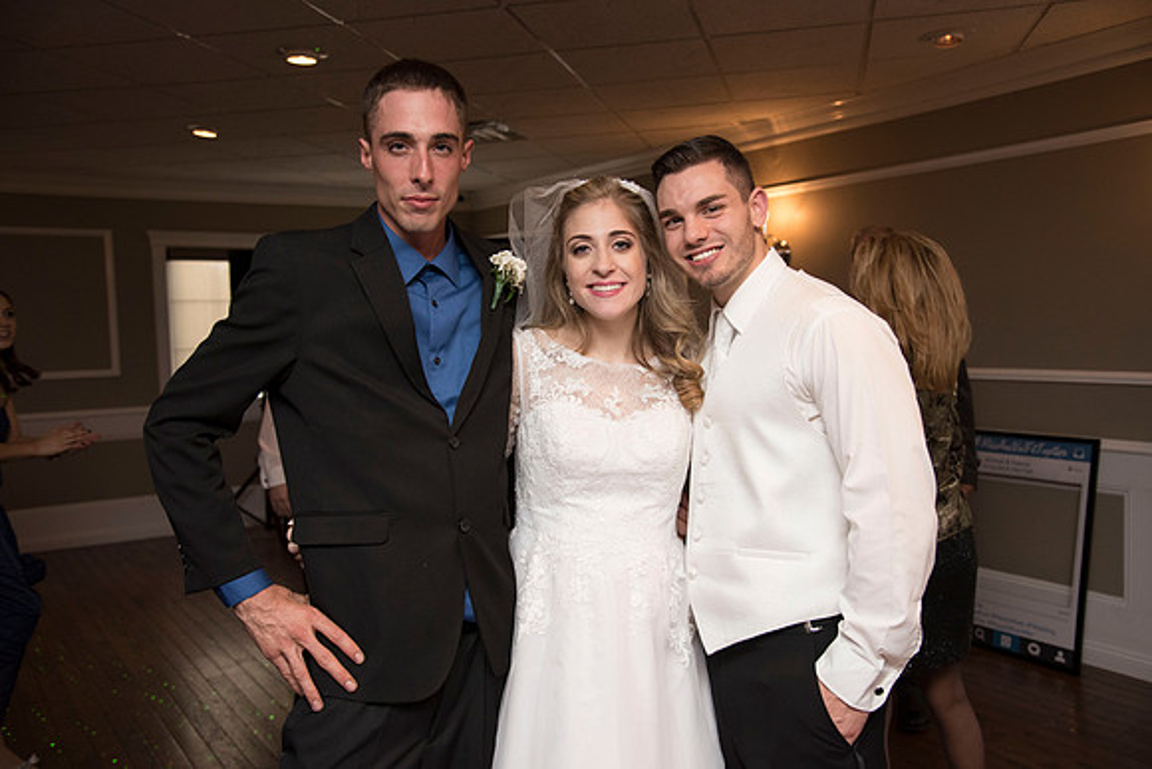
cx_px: 576
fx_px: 1024
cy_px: 384
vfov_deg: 41.1
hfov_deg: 58.7
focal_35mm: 32
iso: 2000
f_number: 4
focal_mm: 32
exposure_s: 1/125
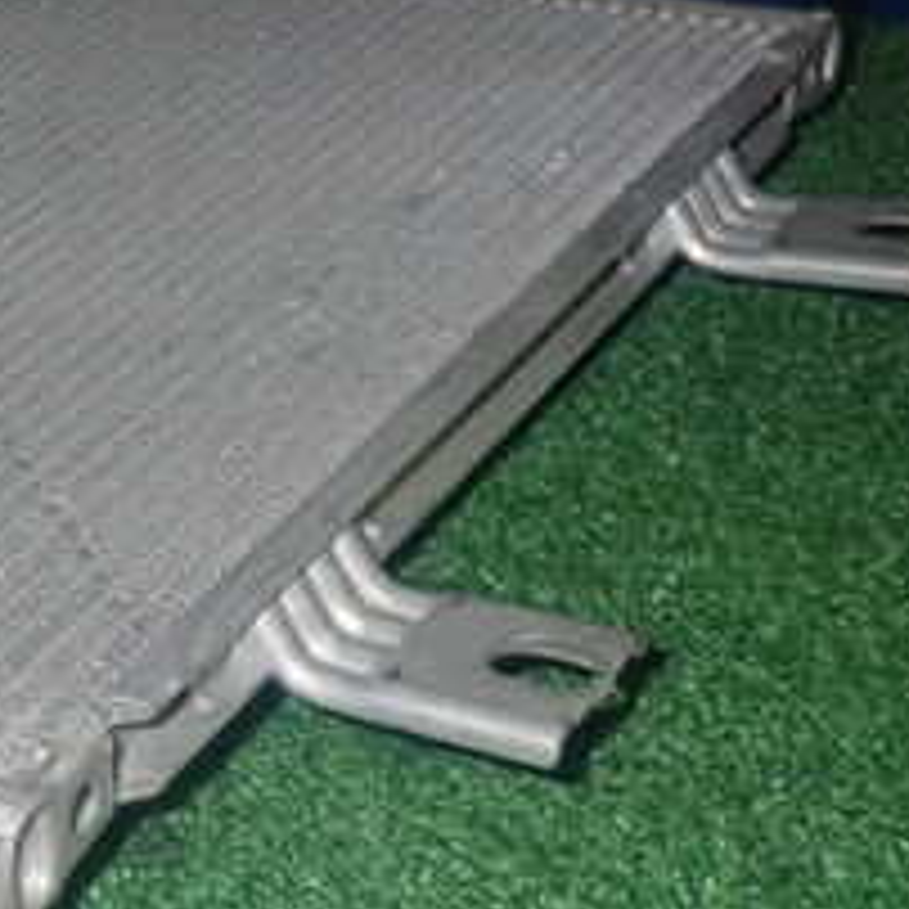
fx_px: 2496
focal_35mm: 84
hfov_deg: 19.1
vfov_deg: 20.6
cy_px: 450
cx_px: -266
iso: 800
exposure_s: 1/30
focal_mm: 5.79
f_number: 7.1
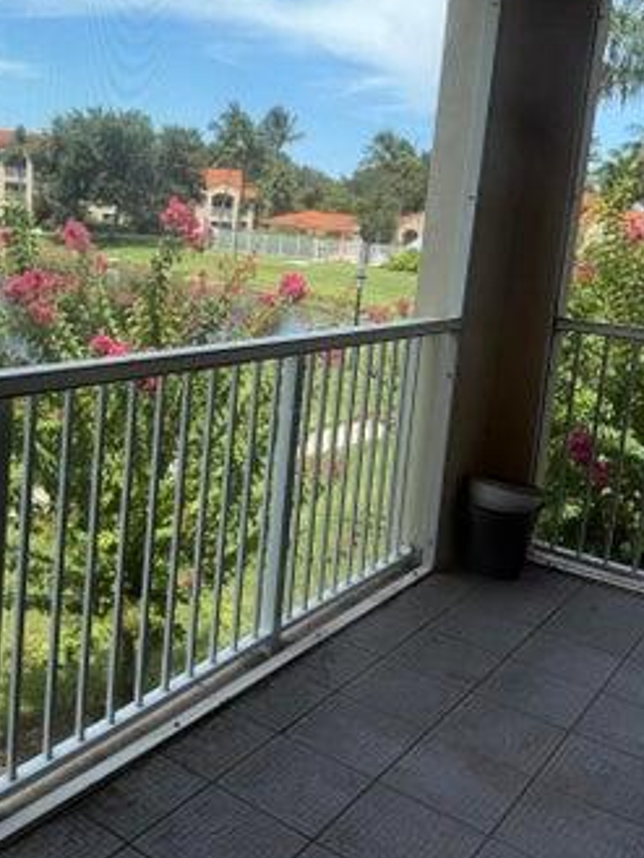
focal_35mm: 35
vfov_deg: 52.2
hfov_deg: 40.1
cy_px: 336
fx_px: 868
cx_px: 201
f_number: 1.78
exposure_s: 1/1727
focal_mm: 6.76
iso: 80
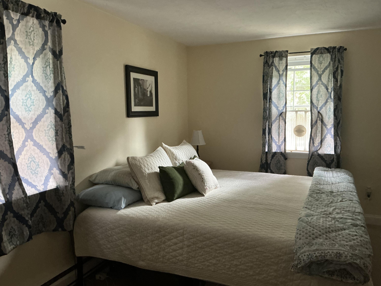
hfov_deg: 63.4
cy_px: 143
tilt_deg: -6.0
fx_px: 308
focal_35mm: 28
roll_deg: +1.6
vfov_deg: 49.7
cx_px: 190
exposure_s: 1/30
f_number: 1.8
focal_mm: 3
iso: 250
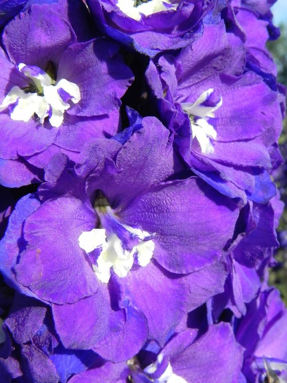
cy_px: 192
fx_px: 509
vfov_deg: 41.2
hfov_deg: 31.5
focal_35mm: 46
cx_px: 144
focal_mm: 8.2
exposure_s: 1/314
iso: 160
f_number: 6.3
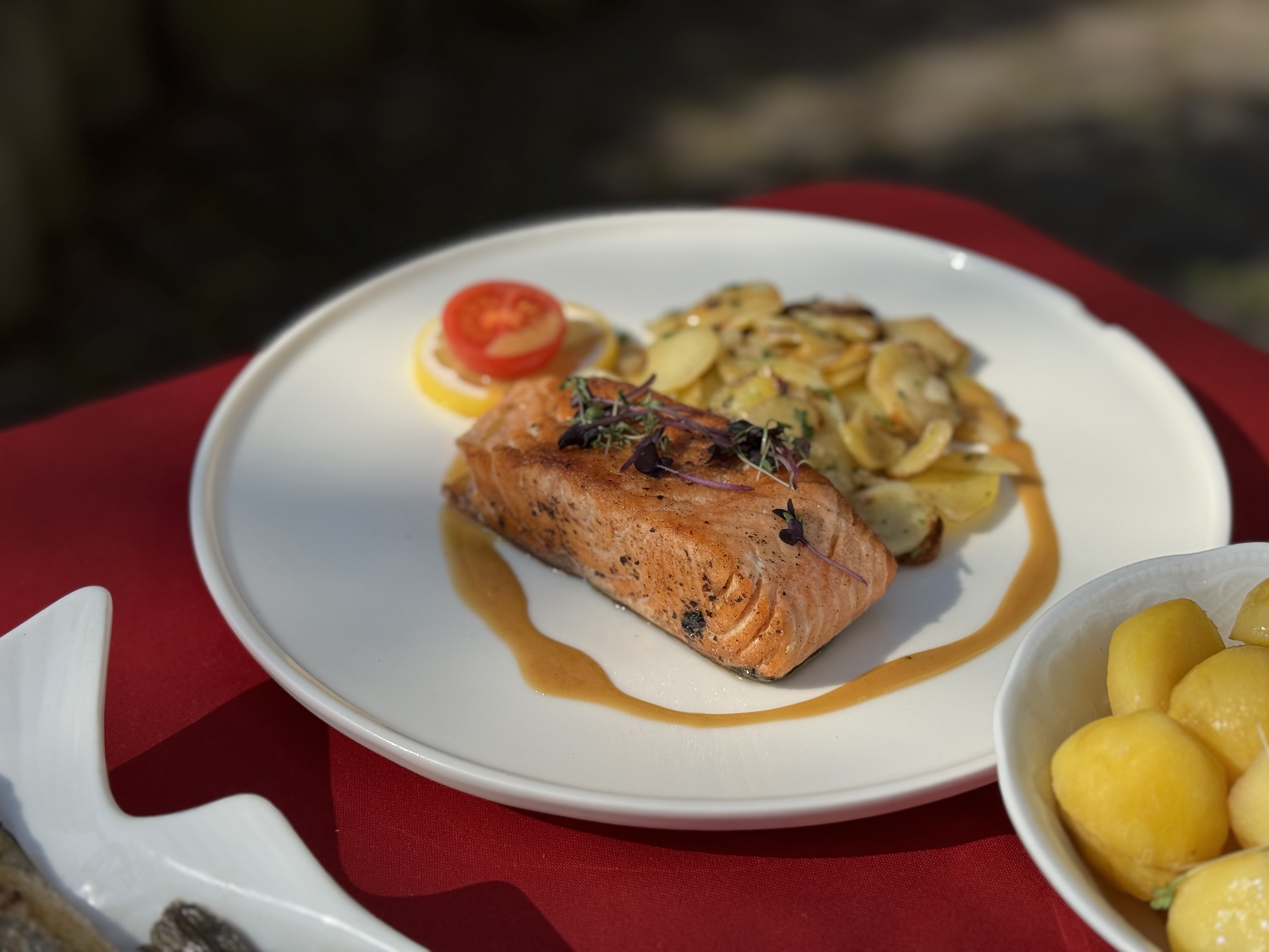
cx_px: 634
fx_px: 1760
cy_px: 476
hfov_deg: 39.7
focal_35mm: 48
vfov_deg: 30.3
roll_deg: +1.1
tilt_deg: -32.7
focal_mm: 6.76
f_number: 1.78
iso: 64
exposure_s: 1/9009
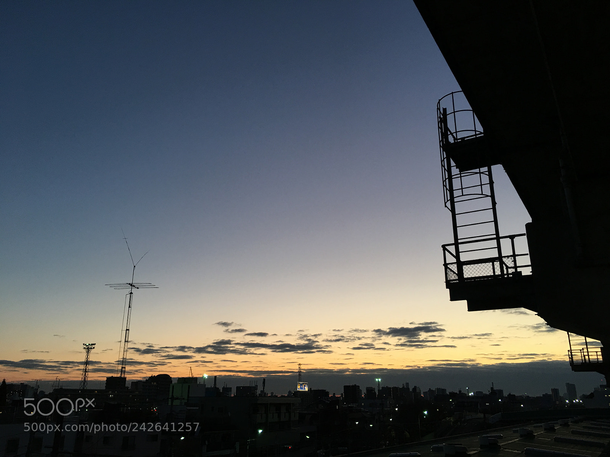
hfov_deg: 61.7
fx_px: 511
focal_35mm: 29
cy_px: 228
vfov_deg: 48.2
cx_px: 305
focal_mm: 4.15
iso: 25
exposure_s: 1/15
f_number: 2.2
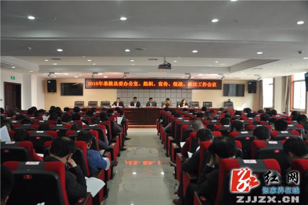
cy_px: 102
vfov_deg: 41.6
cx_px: 154
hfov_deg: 59.6
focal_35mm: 32
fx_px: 269
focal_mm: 21
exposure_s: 1/50
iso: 640
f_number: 3.8
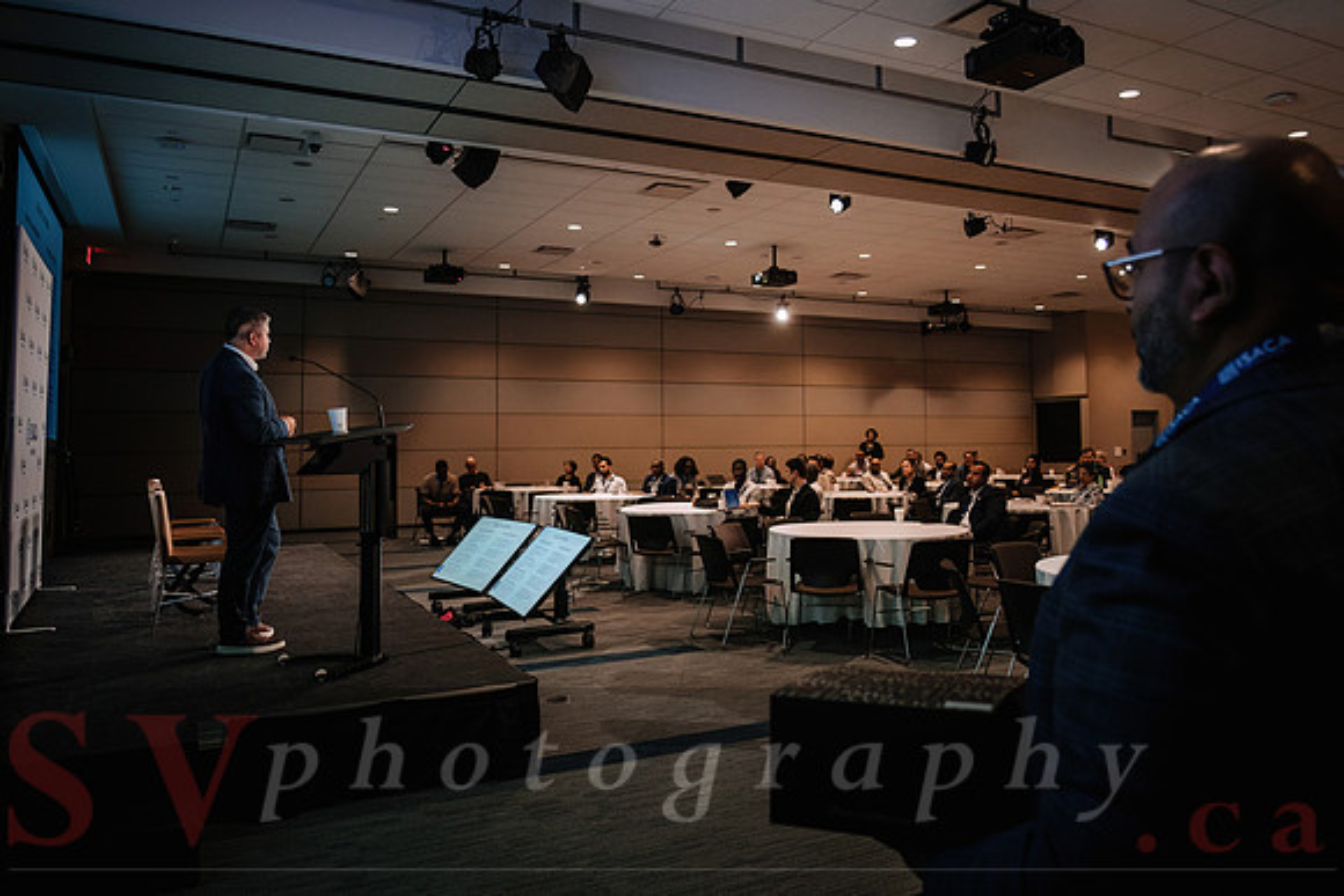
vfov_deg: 48.0
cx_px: 753
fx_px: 1004
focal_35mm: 27
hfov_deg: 67.4
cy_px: 394
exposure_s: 1/100
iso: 800
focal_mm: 16
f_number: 2.8
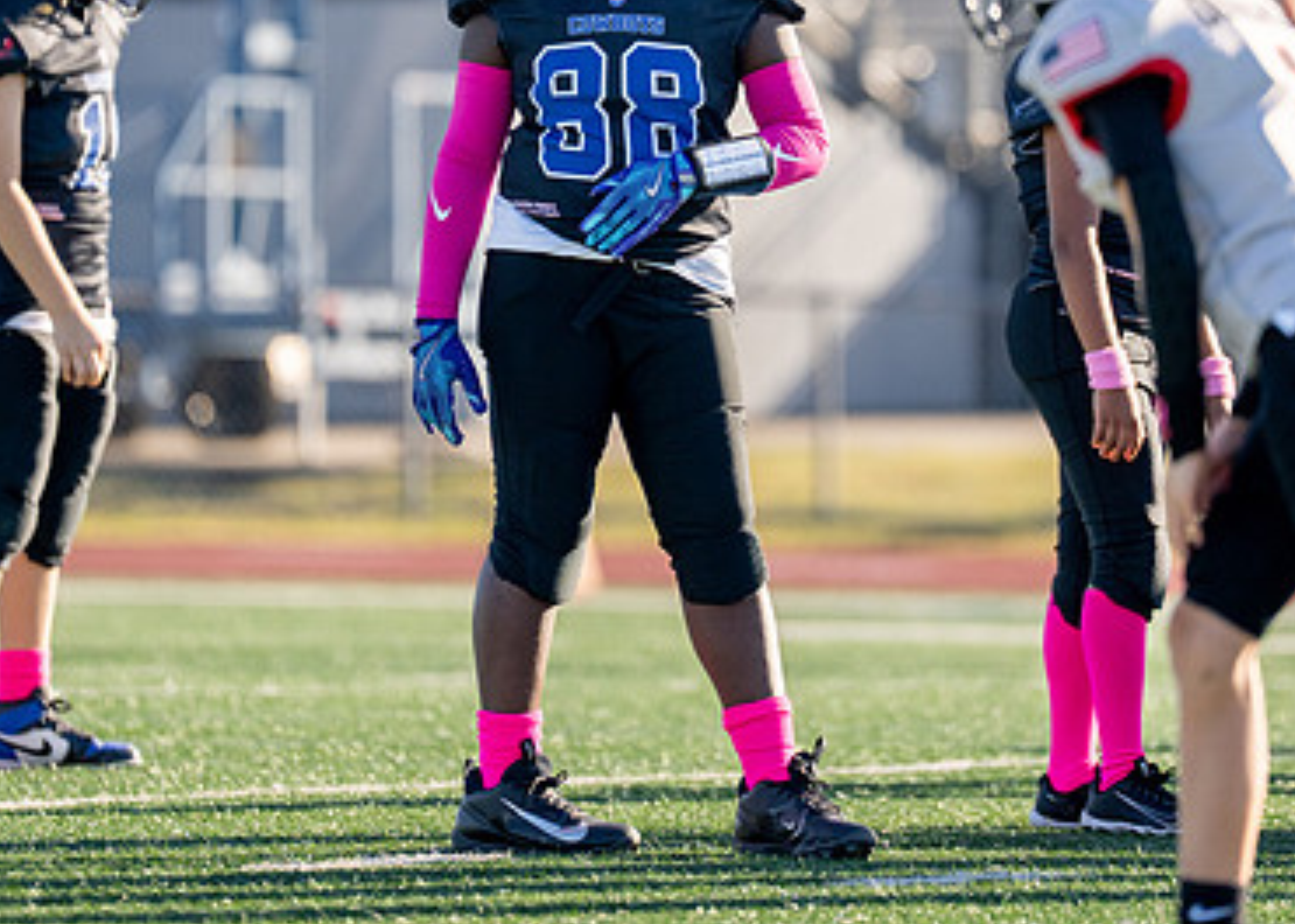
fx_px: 16177
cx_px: 750
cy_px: 210
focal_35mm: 440
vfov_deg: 3.3
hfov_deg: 4.6
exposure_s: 1/2500
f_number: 2.8
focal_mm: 200
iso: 160
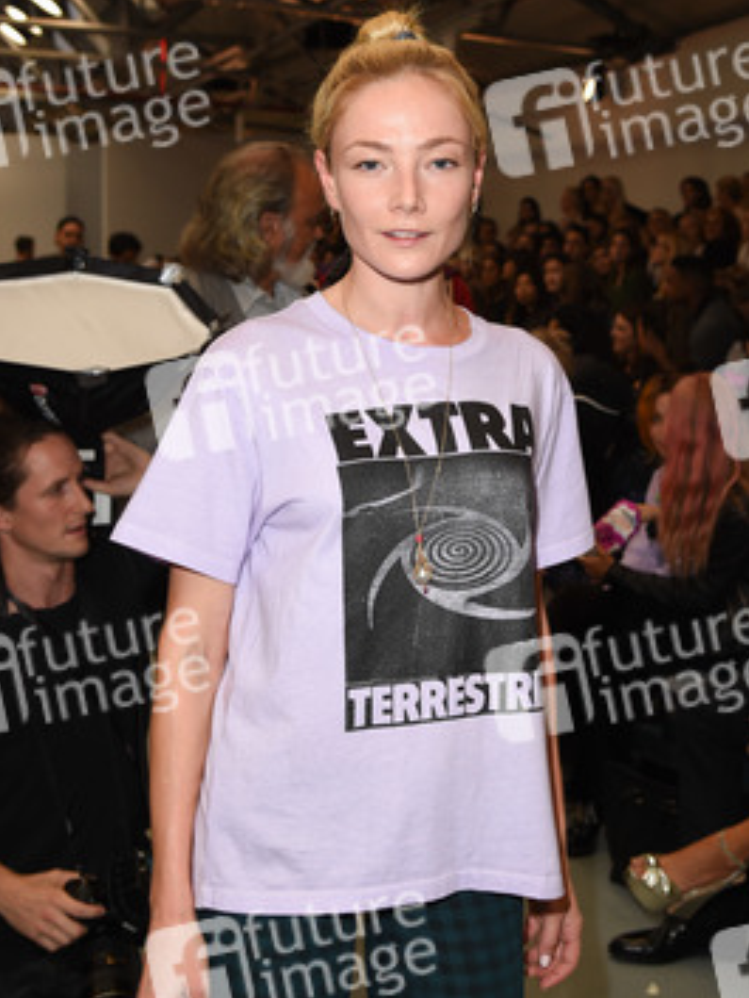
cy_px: 534
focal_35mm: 48
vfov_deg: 39.6
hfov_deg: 30.3
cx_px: 374
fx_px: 1384
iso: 1250
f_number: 5.6
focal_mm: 44
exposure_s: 1/200
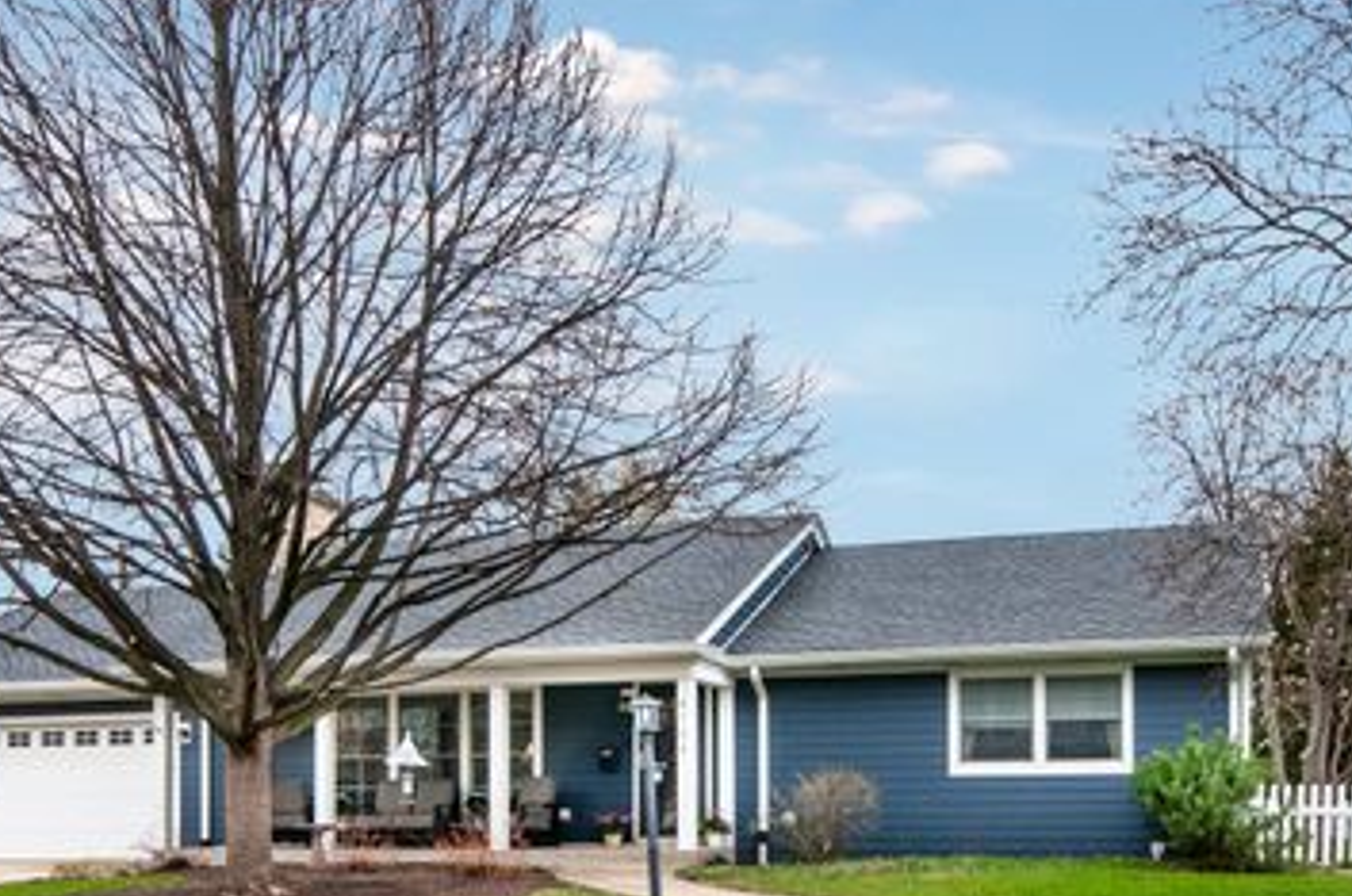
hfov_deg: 55.7
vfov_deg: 38.4
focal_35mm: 34
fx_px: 1275
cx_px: 594
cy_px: 582
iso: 640
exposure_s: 1/500
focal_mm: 16
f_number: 9
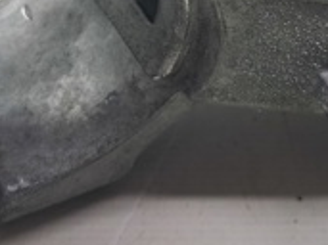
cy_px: -110
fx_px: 956
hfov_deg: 19.4
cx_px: 224
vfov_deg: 13.8
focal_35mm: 101
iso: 50
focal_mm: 4
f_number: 1.8
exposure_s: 1/50
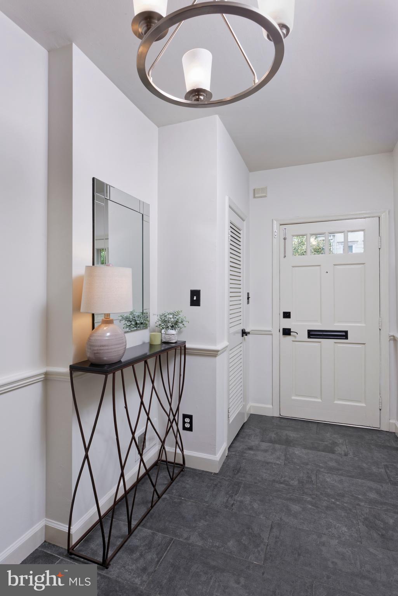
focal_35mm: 19
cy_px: 298
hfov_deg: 64.6
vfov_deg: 86.9
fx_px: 315
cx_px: 199
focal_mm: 19
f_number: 20
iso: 320
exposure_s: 1/20
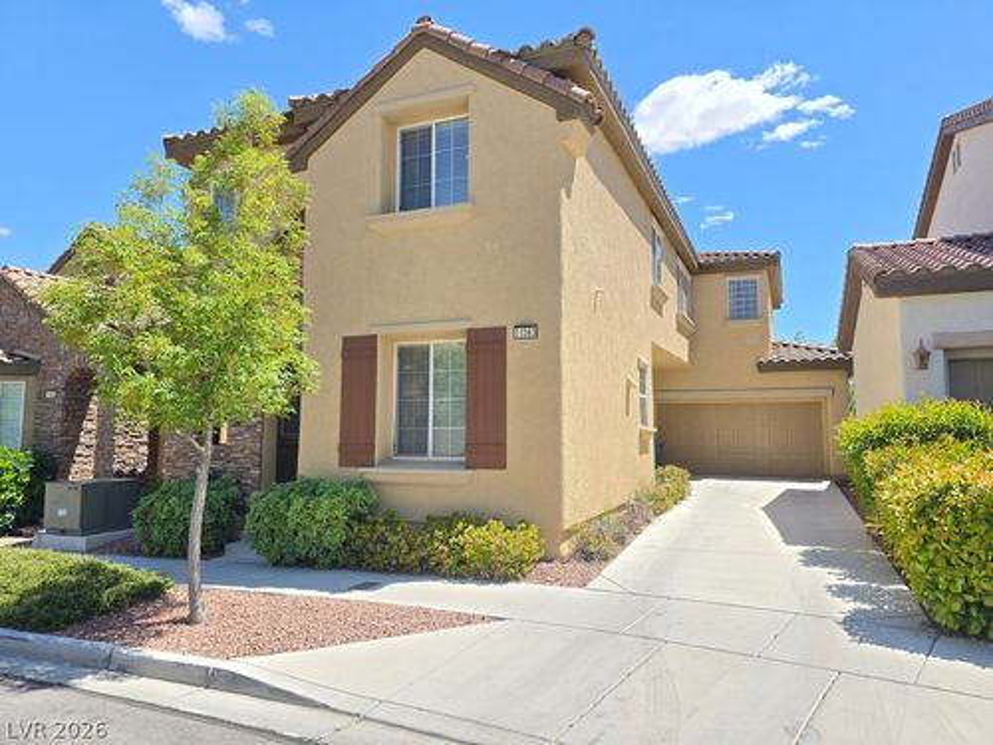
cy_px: 372
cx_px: 496
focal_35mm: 23
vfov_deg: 58.9
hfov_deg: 73.9
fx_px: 660
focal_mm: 6.3
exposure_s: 1/539
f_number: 1.7
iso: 12
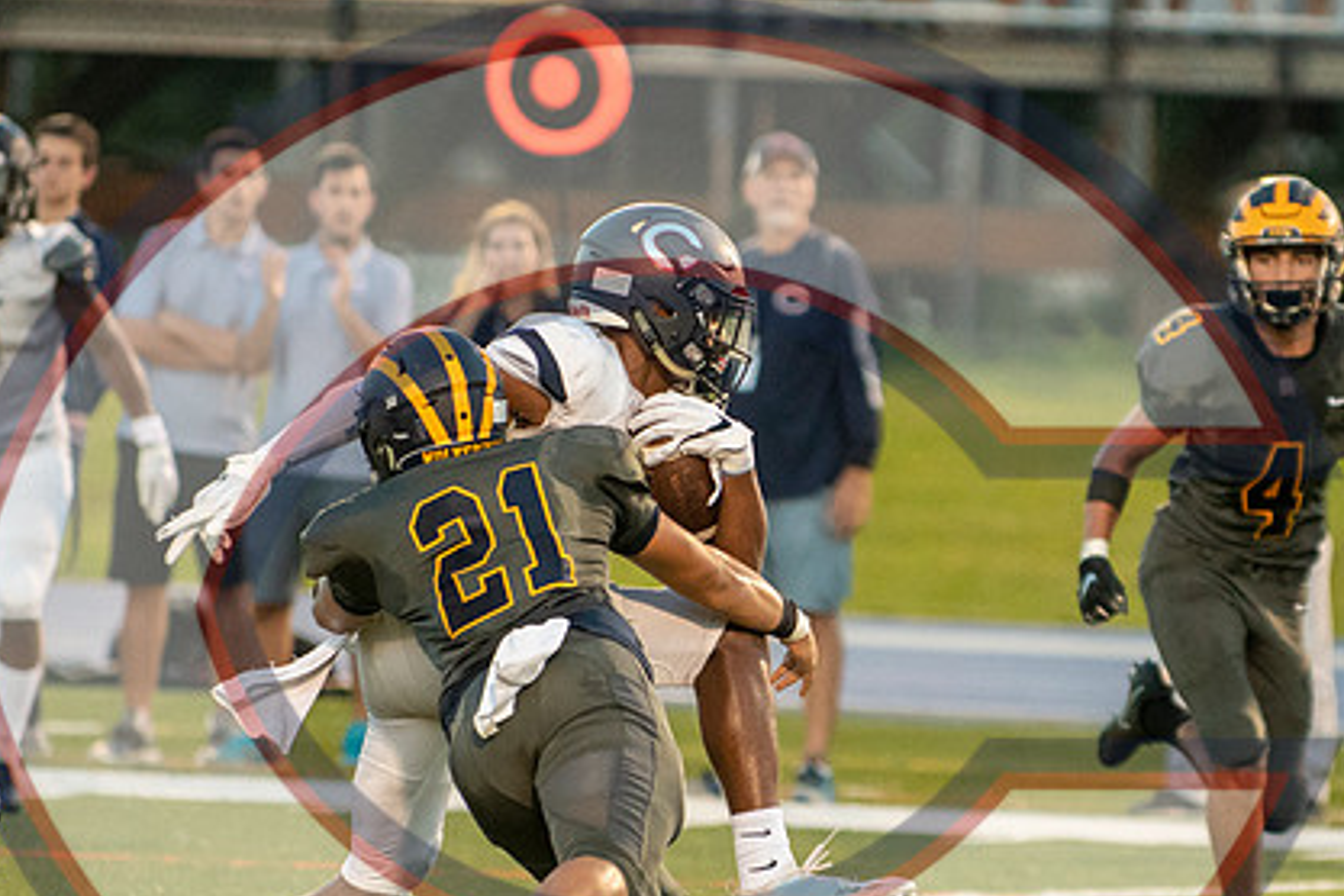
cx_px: 933
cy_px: 409
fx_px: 20569
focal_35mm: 551
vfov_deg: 2.5
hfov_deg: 3.7
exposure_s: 1/1600
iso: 4500
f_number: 2.8
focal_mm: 200
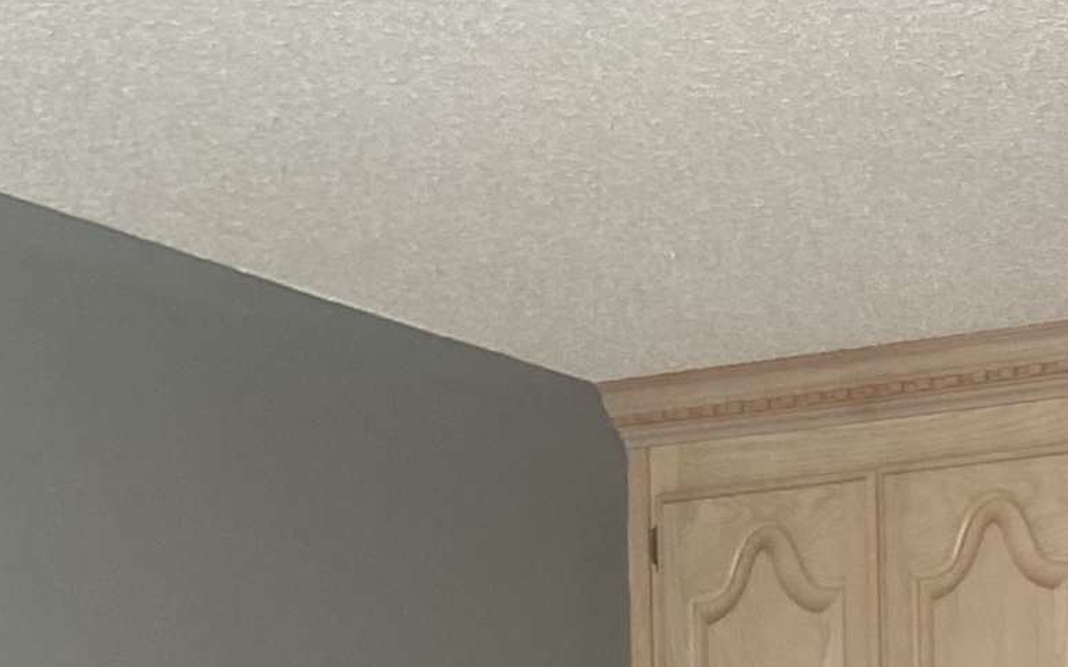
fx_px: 3201
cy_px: 1349
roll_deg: +0.9
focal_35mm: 110
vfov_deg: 10.8
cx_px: 1574
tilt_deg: -4.2
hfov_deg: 17.2
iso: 80
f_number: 1.8
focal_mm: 4.25
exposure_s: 1/60
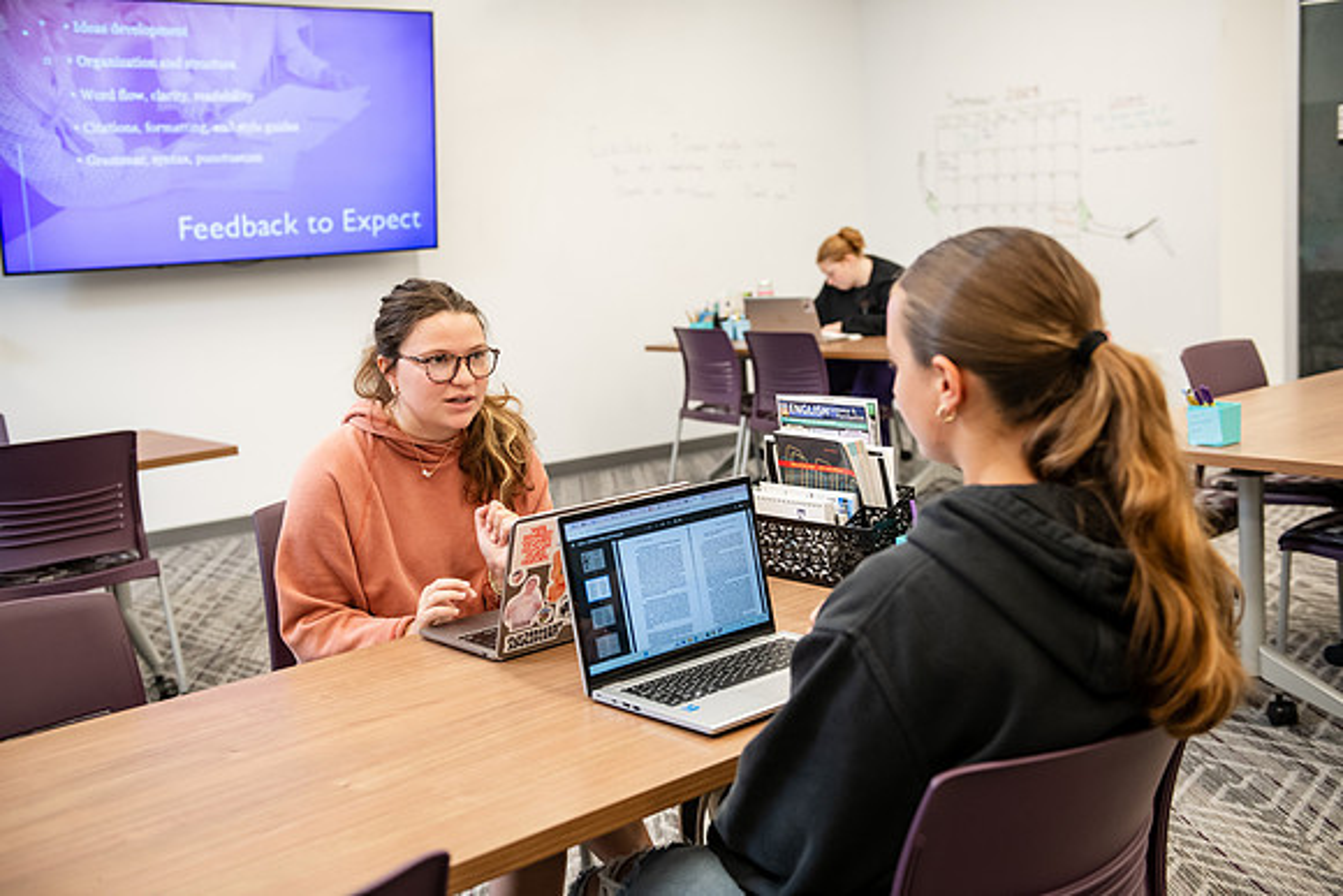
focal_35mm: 38
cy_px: 448
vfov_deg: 35.1
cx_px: 672
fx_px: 1418
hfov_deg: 50.7
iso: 1000
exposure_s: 1/200
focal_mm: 38
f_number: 3.2
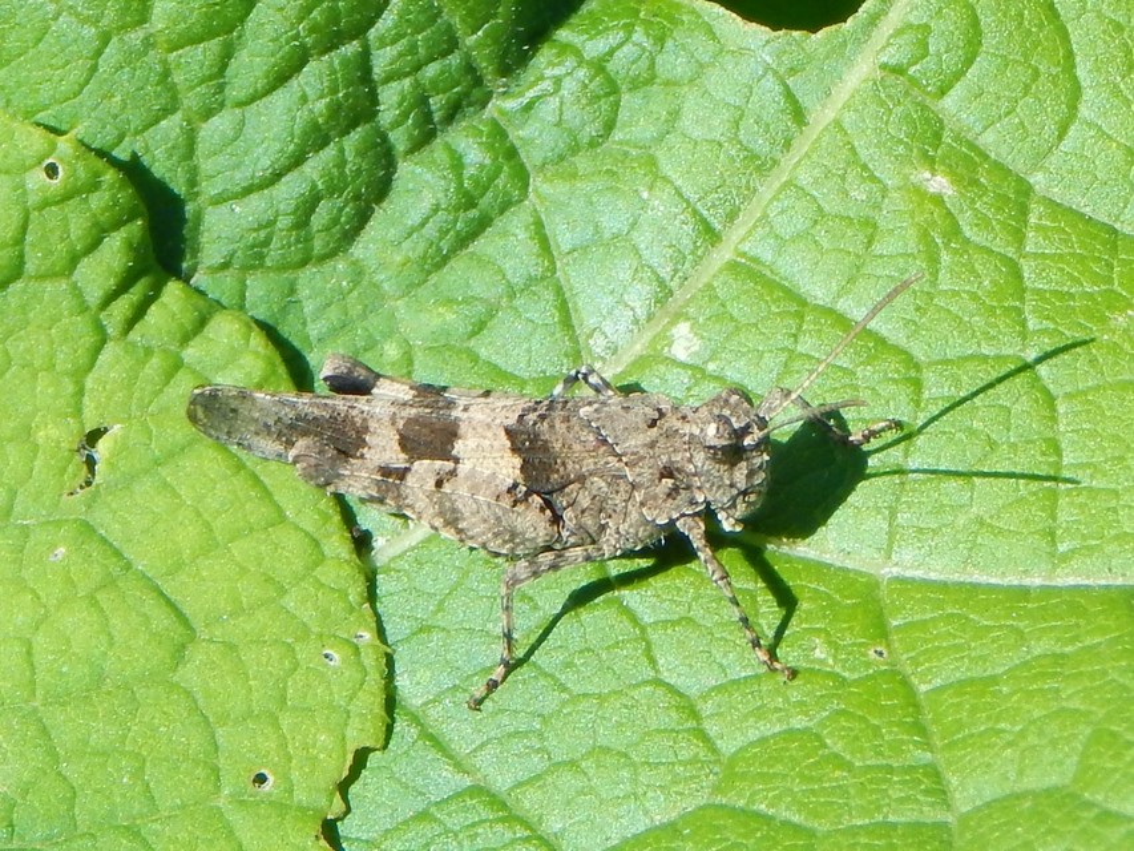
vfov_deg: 7.2
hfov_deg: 9.6
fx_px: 6782
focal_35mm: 207
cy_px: 426
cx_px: 567
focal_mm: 37.1
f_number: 5.4
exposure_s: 1/400
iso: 125
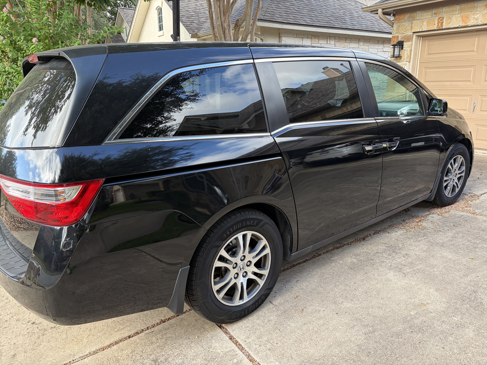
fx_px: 366
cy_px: 182
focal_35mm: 26
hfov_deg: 67.3
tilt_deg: -14.2
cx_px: 244
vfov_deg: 53.1
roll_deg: +0.8
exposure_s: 1/168
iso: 50
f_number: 1.6
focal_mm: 5.96
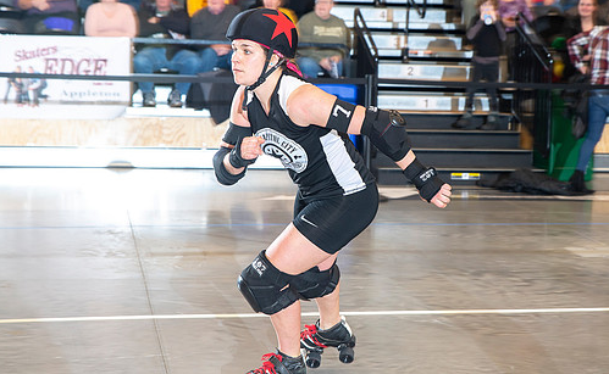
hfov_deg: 21.9
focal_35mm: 95
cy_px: 160
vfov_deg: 13.6
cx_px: 335
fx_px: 1570
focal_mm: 70
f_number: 5
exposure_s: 1/160
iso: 500
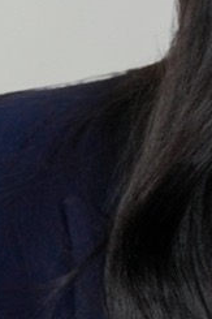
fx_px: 2141
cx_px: 376
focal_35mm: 242
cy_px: 402
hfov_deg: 5.6
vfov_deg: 8.4
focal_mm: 37
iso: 800
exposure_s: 1/160
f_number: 4
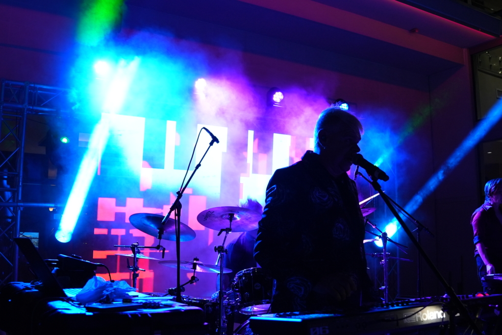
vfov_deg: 36.9
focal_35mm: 36
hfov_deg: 53.1
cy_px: 168
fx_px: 502
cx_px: 251
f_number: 3.5
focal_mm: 24
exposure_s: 1/80
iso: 1000
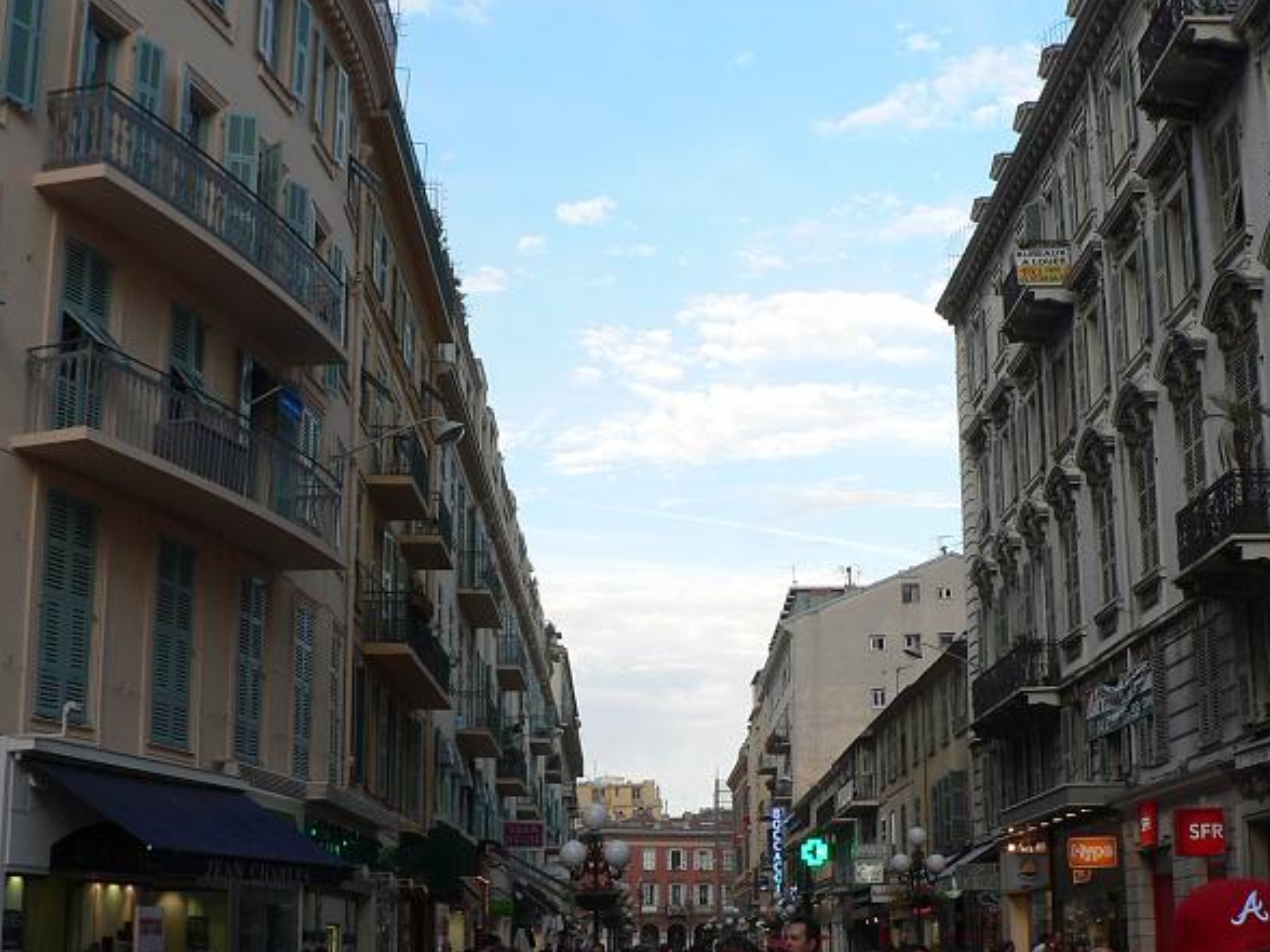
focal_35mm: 49
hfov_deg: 38.9
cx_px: 706
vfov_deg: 29.6
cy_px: 570
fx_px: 1798
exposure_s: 1/125
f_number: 4
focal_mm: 6
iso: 80
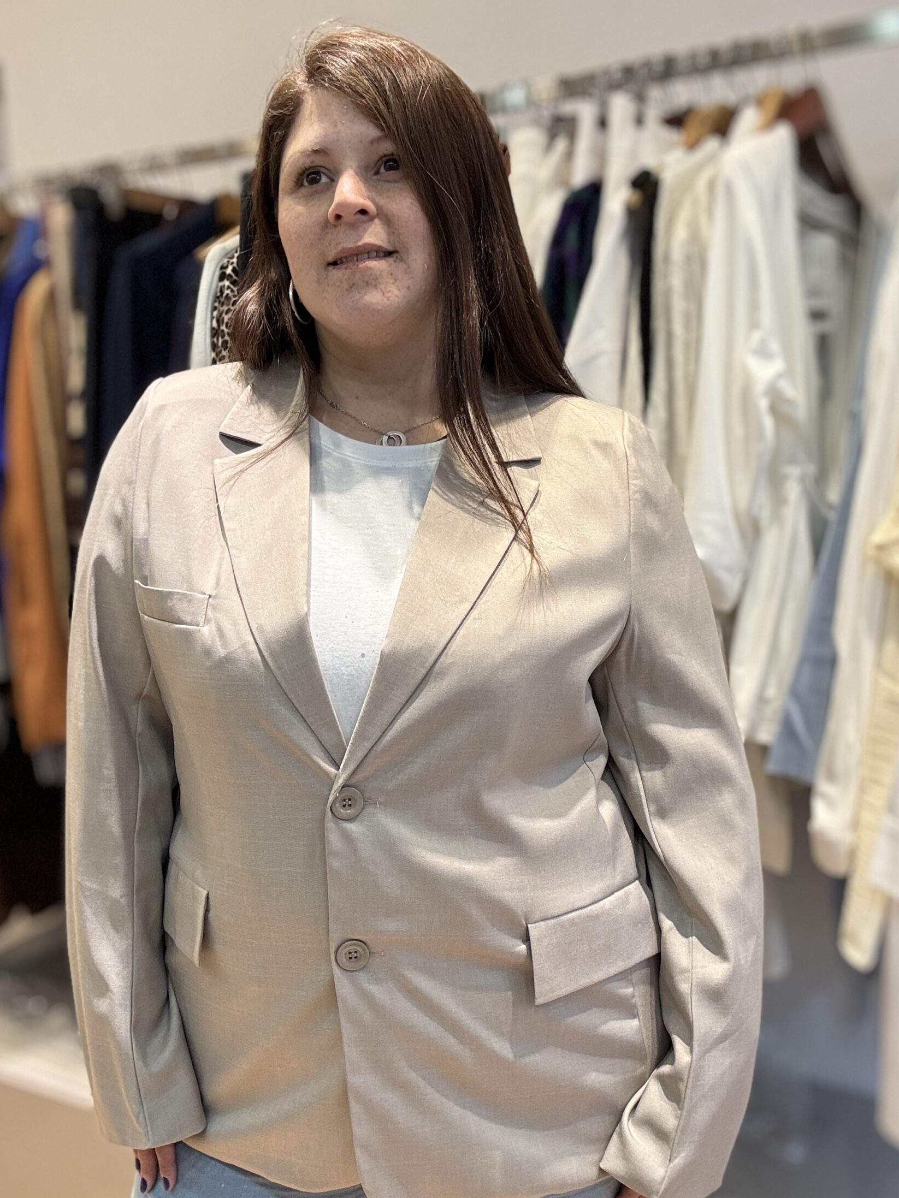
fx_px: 1212
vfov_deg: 52.5
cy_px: 674
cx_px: 385
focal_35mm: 35
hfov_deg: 40.6
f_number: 1.9
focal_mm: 2.69
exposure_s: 1/50
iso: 80
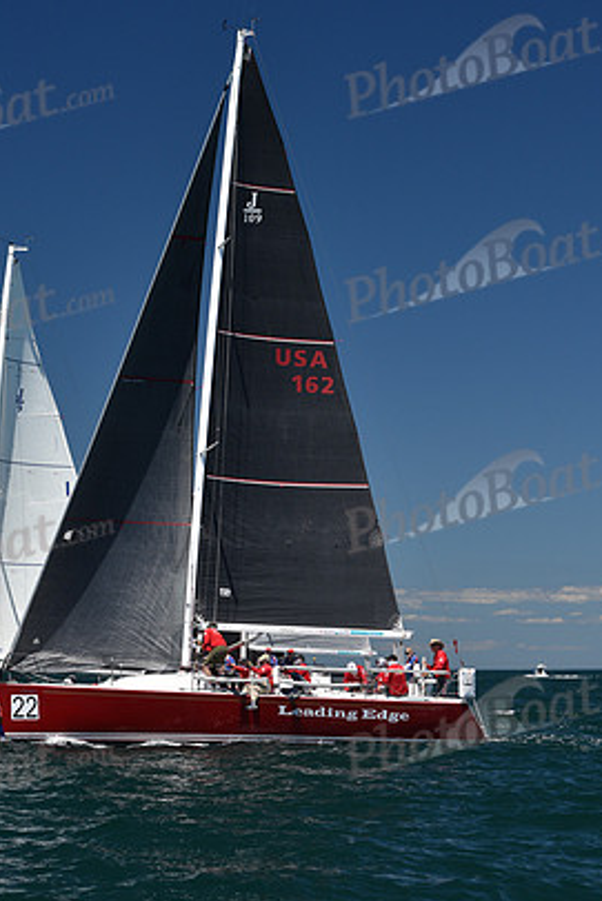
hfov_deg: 13.7
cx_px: 230
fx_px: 2506
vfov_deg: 20.4
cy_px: 413
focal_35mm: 100
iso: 250
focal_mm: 70
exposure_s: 1/800
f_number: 5.6
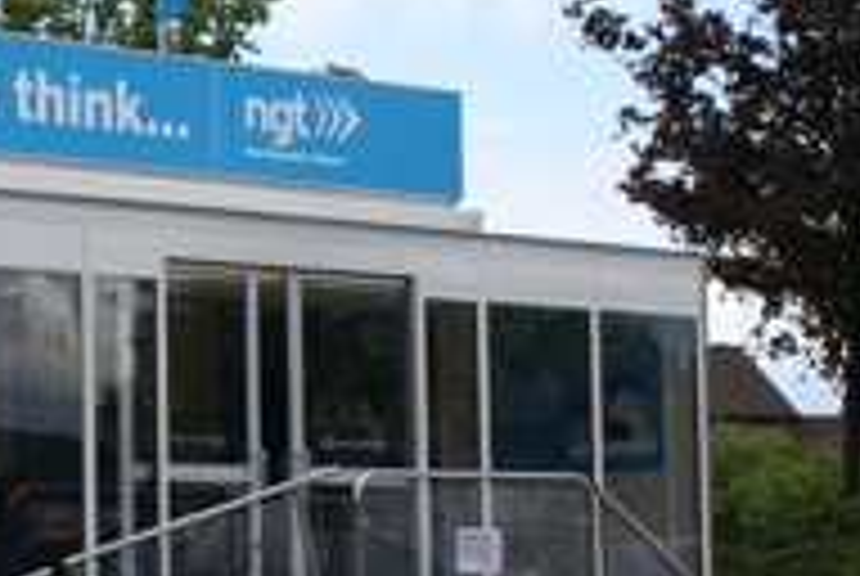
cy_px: 374
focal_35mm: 141
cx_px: -153
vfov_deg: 9.8
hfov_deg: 14.1
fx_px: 3374
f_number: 9
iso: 100
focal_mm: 30
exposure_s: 1/125
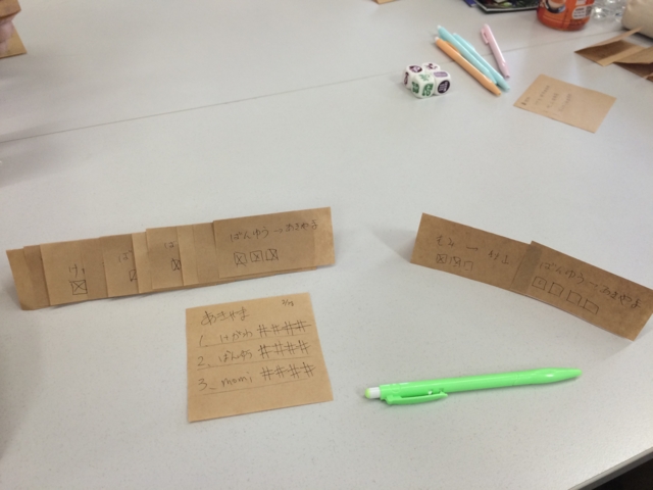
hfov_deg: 61.7
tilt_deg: -44.8
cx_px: 326
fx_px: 547
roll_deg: -1.7
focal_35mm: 29
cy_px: 245
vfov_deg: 48.2
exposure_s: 1/30
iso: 40
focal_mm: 4.15
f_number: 2.2
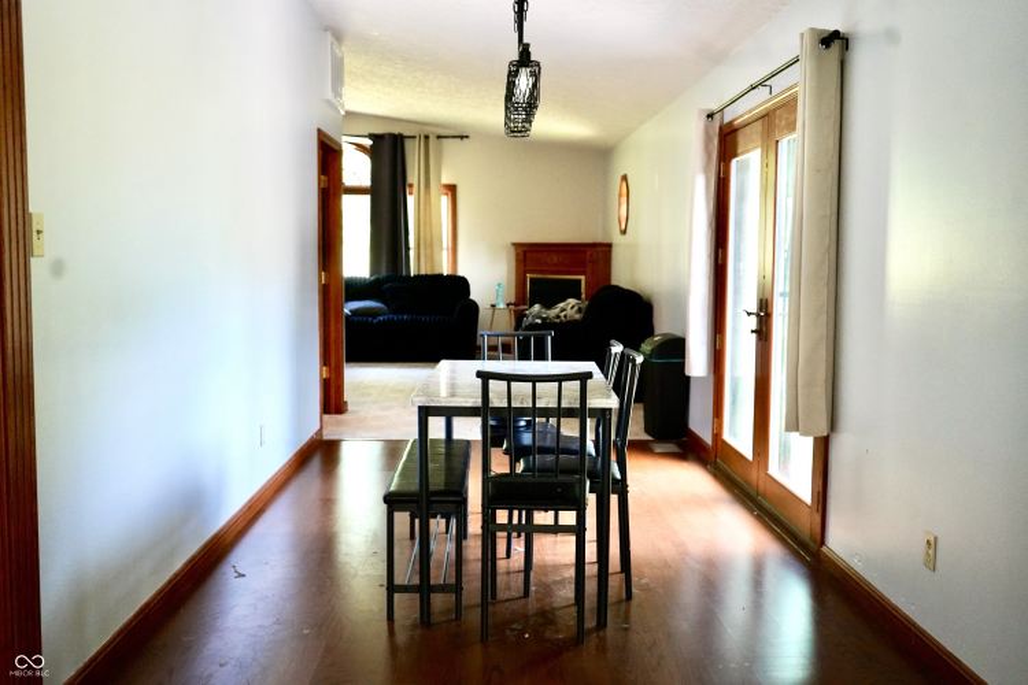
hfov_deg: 57.2
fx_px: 942
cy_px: 342
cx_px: 514
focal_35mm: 33
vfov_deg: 40.0
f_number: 4
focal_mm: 33
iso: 6400
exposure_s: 1/160
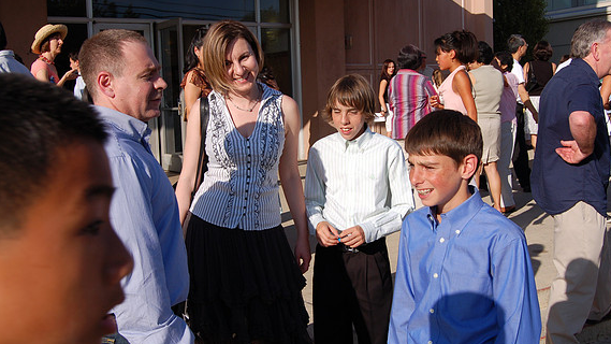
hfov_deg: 42.9
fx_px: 778
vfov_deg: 24.9
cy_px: 162
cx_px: 309
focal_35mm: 48
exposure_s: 1/320
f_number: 10
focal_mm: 30
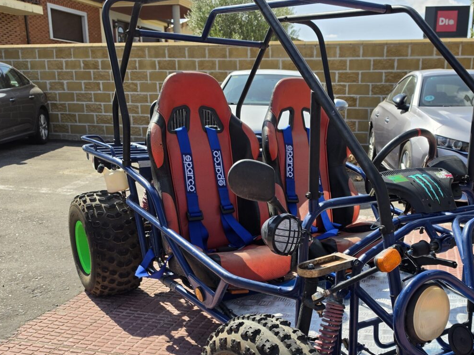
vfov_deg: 38.1
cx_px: 292
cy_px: 247
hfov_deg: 49.7
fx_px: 507
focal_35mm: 37
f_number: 1.4
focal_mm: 6.5
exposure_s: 1/5605
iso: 64
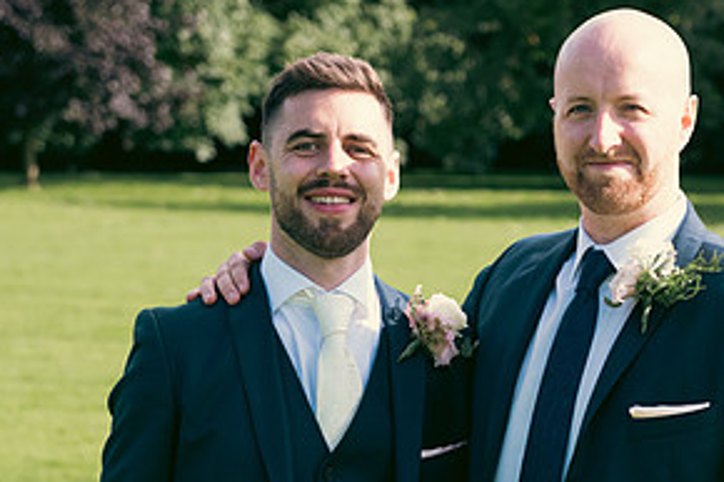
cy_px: 348
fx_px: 2814
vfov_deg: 9.8
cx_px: 447
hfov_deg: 14.6
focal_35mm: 140
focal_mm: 70
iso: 200
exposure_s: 1/640
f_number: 5
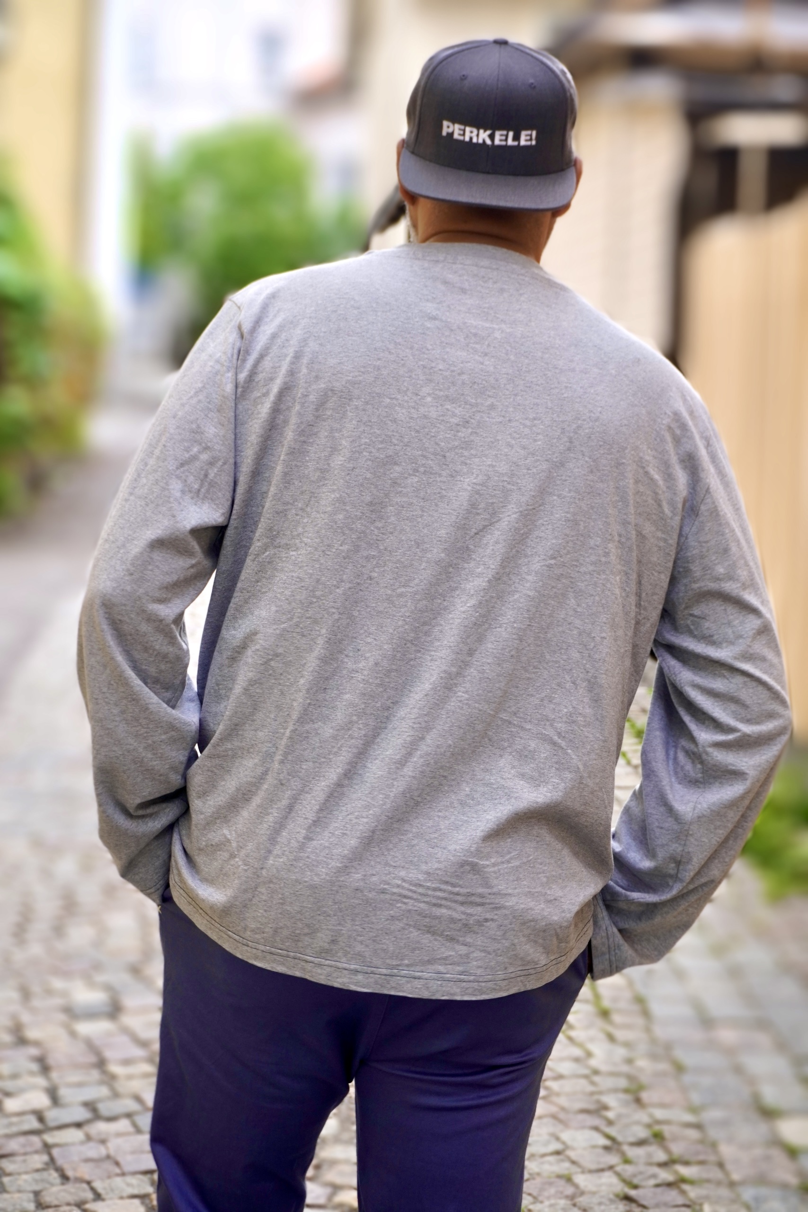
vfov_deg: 31.2
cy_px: 606
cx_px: 404
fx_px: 2171
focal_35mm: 64
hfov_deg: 21.1
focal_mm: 43
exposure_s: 1/160
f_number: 5.6
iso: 200
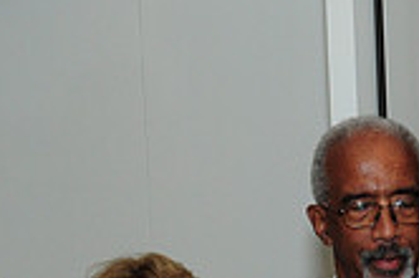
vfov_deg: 10.4
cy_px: 441
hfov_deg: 16.2
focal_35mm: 126
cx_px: 318
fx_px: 1464
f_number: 5
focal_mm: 24
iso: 500
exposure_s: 1/60
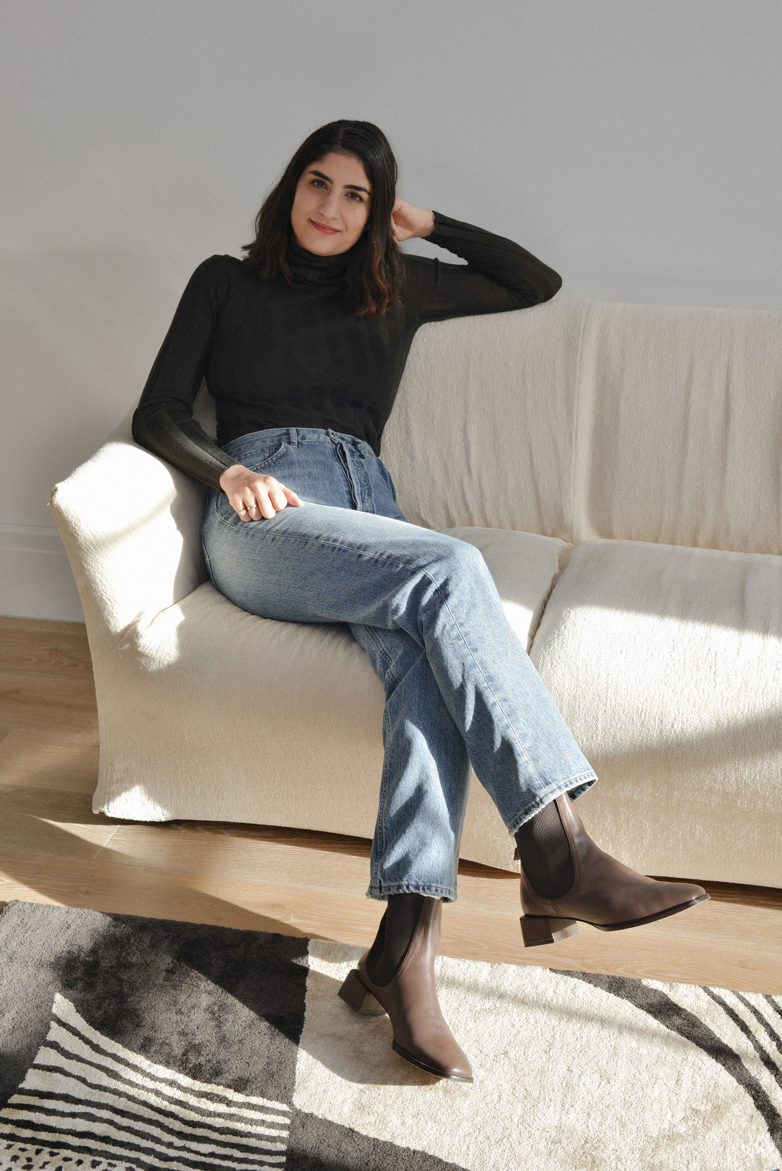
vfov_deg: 39.6
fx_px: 1628
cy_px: 586
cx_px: 391
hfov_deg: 27.0
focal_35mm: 50
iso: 400
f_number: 9
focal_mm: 50
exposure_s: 1/125
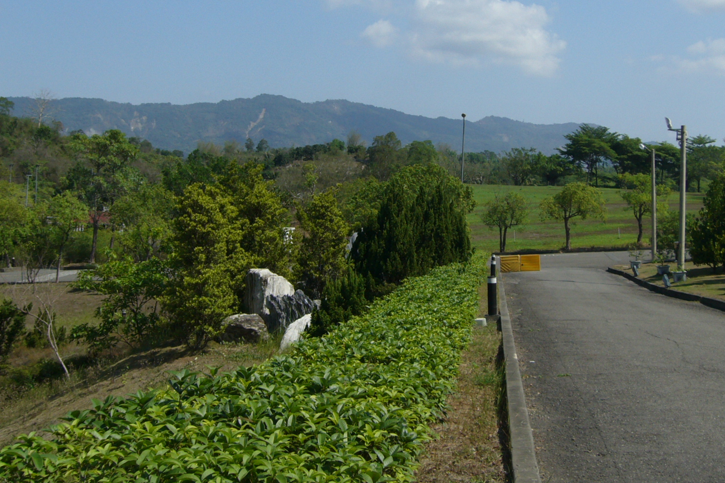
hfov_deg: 39.5
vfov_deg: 26.9
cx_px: 428
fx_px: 1007
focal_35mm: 50
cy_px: 174
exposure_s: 1/500
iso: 80
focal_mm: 5.8
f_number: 5.6
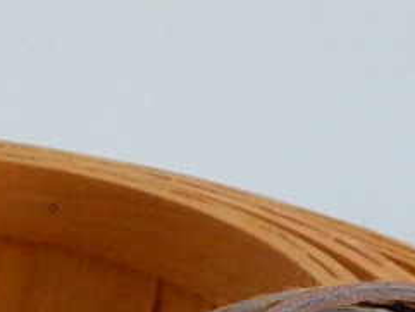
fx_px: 1751
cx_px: -324
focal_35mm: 146
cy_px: 438
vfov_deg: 9.9
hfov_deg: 12.4
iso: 125
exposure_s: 1/50
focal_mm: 4
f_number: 3
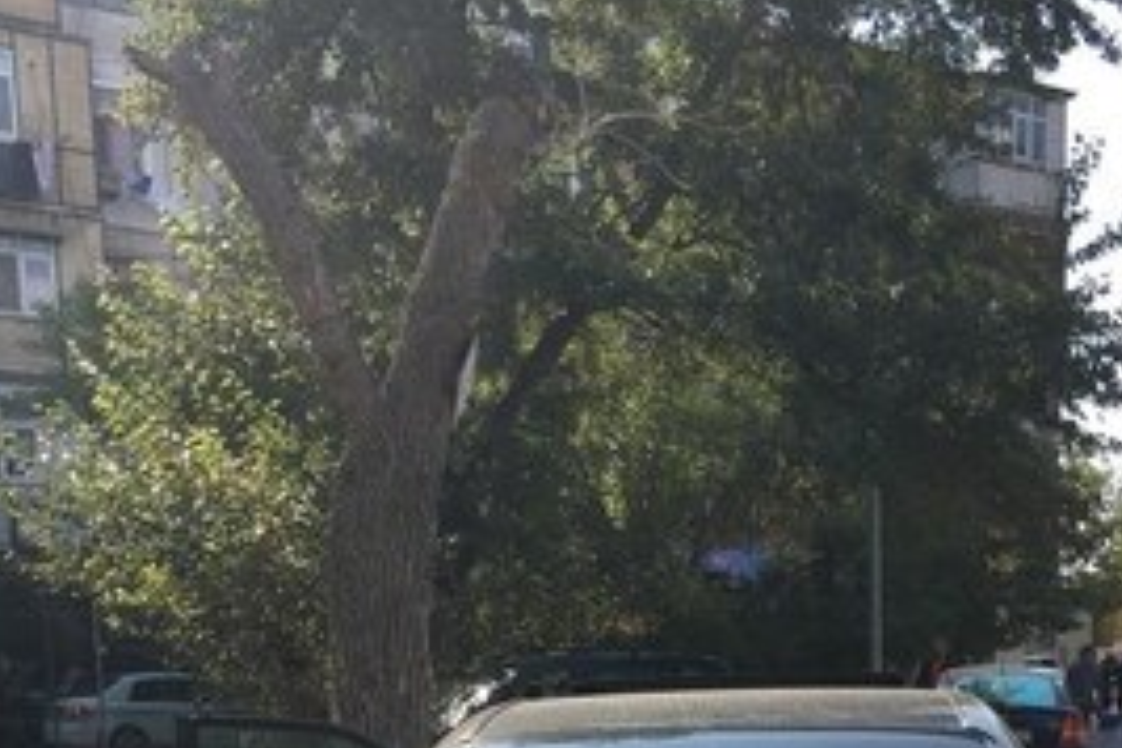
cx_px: 702
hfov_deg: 35.4
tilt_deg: -9.2
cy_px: 1021
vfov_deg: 21.4
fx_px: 1745
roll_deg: +0.8
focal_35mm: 56
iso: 25
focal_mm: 4.15
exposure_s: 1/894
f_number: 2.2
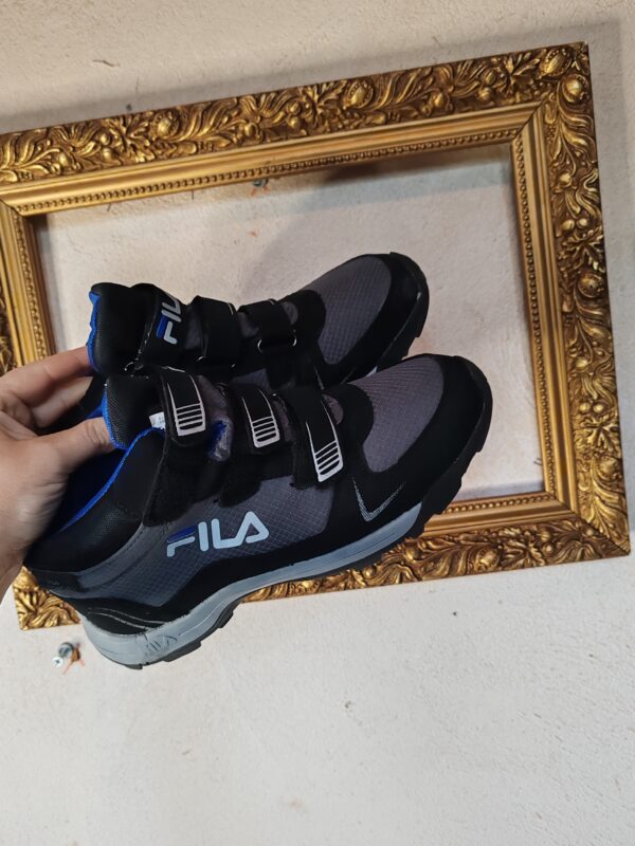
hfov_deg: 51.4
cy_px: 423
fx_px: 660
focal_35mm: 27
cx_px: 318
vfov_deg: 65.3
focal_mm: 6.12
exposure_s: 1/100
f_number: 1.9
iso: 1600
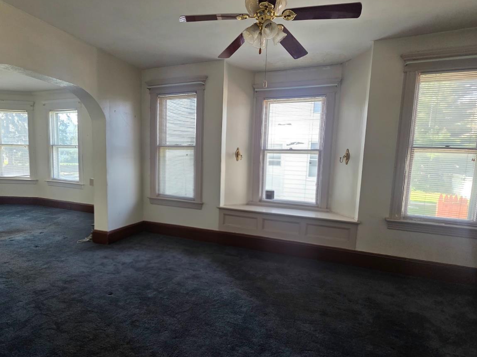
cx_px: 218
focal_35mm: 17
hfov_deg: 90.8
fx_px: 234
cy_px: 187
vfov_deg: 74.7
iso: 200
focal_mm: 2.2
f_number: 2.2
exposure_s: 1/120
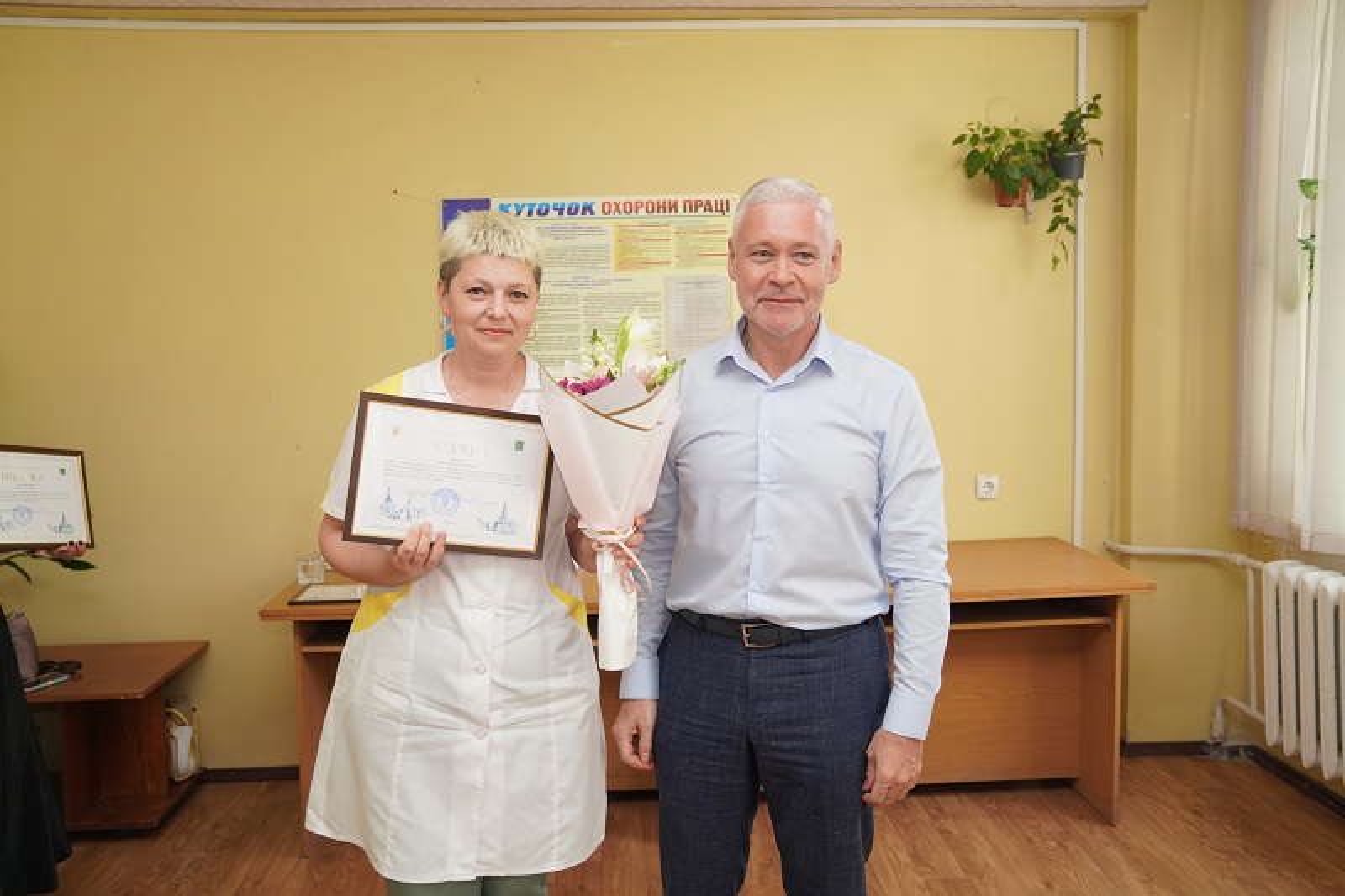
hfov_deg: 60.3
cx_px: 672
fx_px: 1158
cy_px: 448
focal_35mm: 31
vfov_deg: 42.3
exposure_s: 1/200
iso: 640
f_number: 4
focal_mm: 31
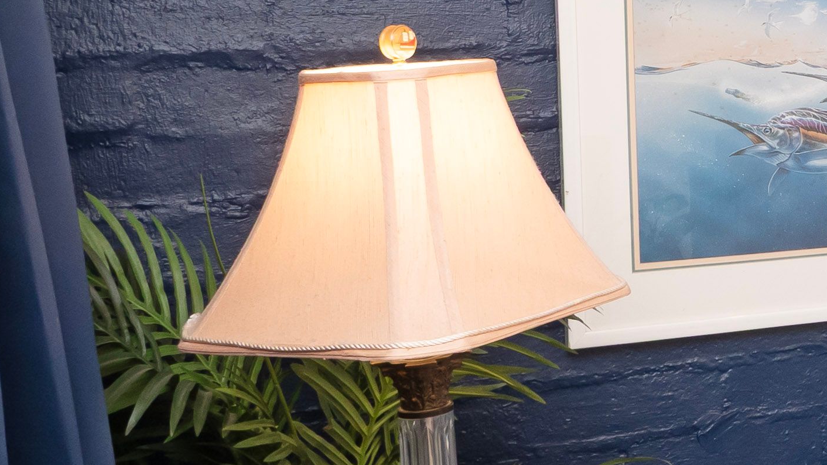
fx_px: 1491
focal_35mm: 68
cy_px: 125
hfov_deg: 25.8
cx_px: 1121
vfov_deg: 17.6
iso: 320
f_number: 8
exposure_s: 1/8
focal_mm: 8
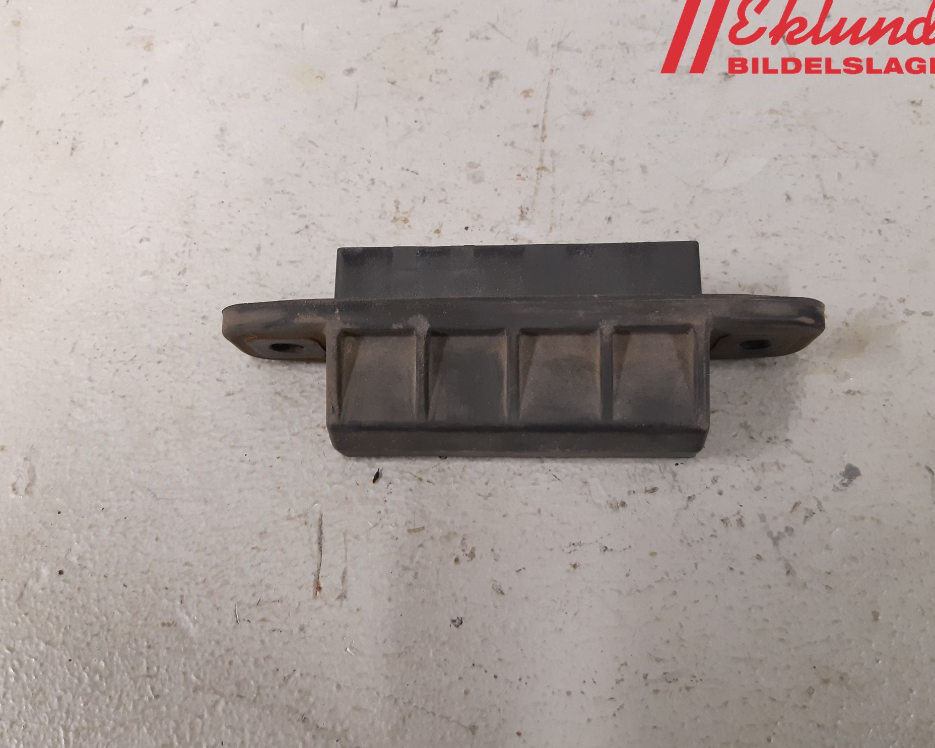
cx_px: 454
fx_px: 775
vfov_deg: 51.5
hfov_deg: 62.2
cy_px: 375
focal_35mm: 28
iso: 250
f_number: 1.7
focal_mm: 3.93
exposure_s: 1/50
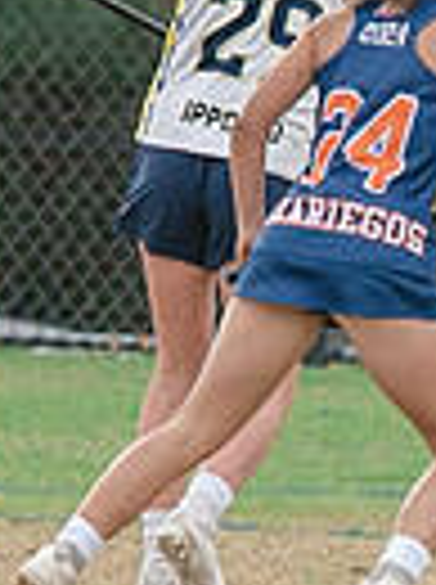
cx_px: 849
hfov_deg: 0.7
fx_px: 37068
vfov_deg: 0.9
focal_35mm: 2200
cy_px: 385
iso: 360
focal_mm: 200
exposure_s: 1/1250
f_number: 2.8
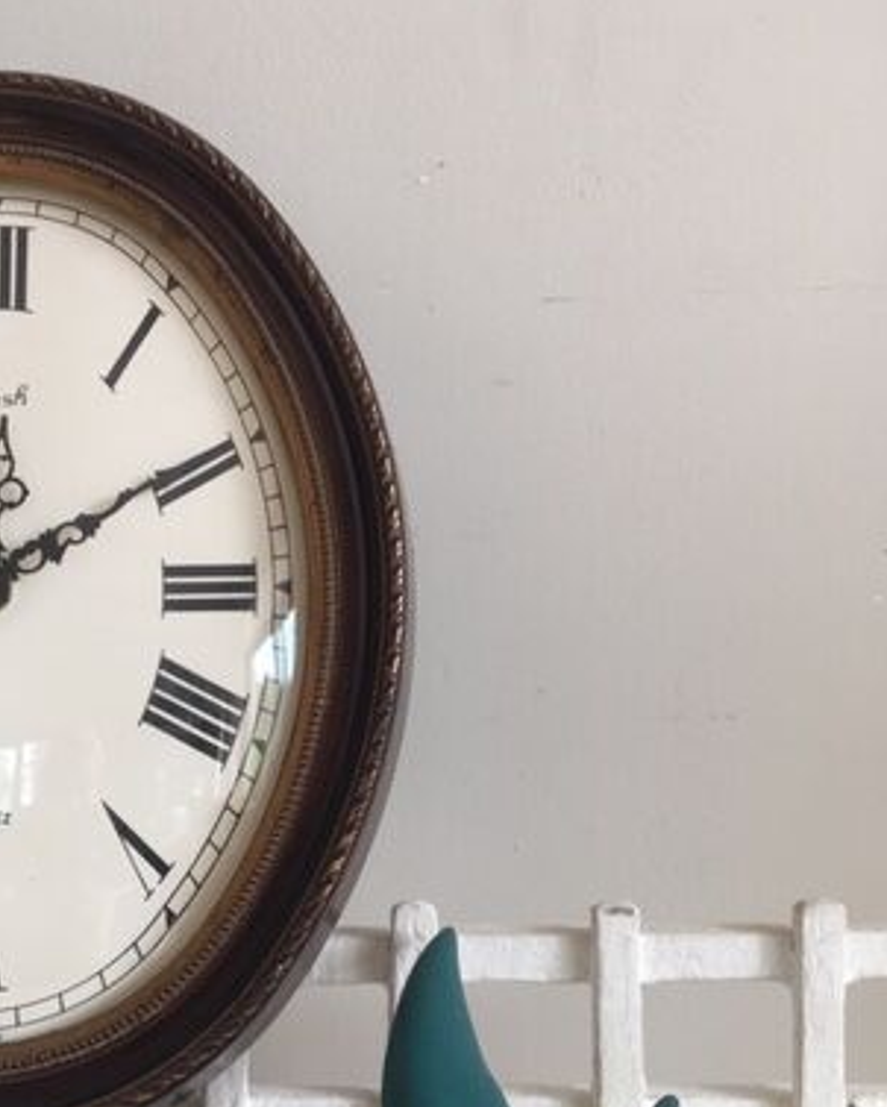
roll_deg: +0.5
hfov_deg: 30.7
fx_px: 1574
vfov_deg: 38.7
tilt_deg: -1.8
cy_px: 623
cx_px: 185
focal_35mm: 48
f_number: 2.2
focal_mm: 4.15
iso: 32
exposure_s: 1/33
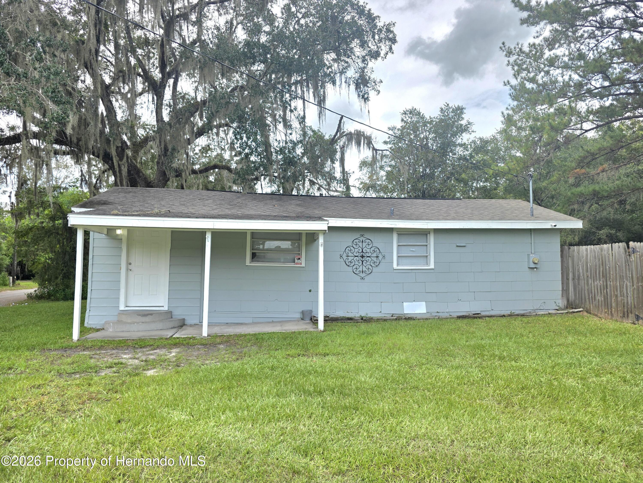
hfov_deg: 73.9
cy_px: 242
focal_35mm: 23
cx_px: 322
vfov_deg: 58.9
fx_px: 427
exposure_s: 1/3333
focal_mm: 6.3
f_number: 1.7
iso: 80
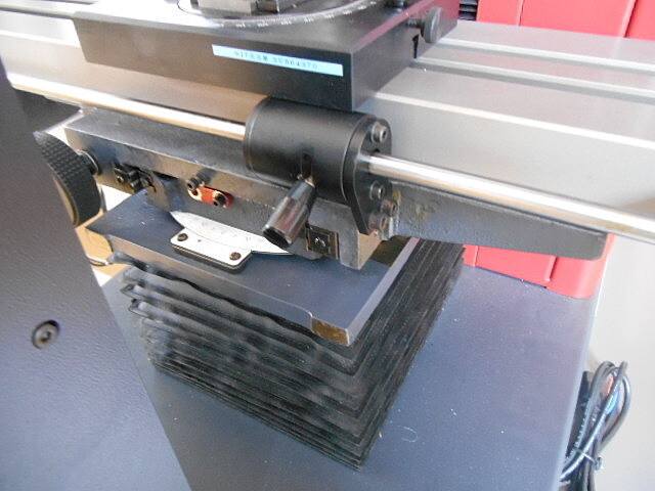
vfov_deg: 53.1
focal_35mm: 26
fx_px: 492
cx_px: 328
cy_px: 246
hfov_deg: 67.3
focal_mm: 4.7
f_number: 3.4
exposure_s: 1/10
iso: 800
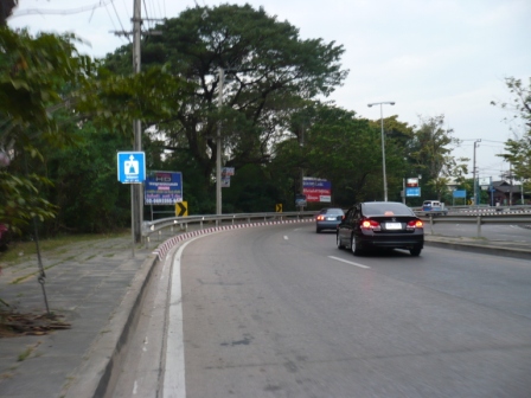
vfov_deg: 40.7
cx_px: 266
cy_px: 199
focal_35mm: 35
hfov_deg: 52.6
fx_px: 537
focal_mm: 5.8
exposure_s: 1/50
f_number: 2.8
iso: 100
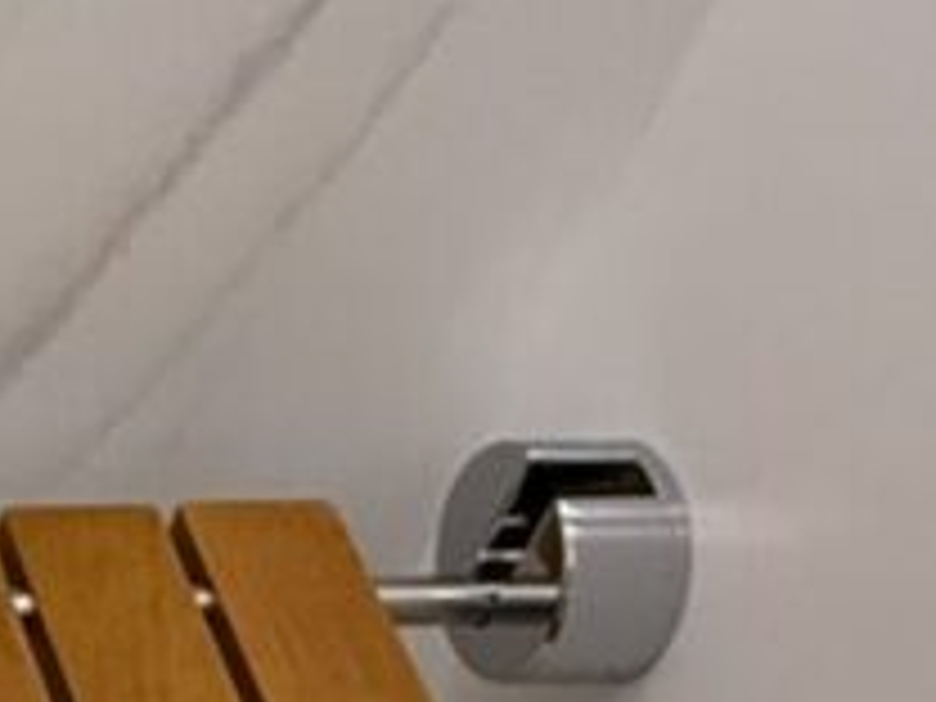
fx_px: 2623
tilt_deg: -45.0
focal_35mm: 97
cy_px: 698
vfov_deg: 15.0
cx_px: -662
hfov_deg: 17.2
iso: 200
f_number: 2.2
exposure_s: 1/60
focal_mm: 2.22
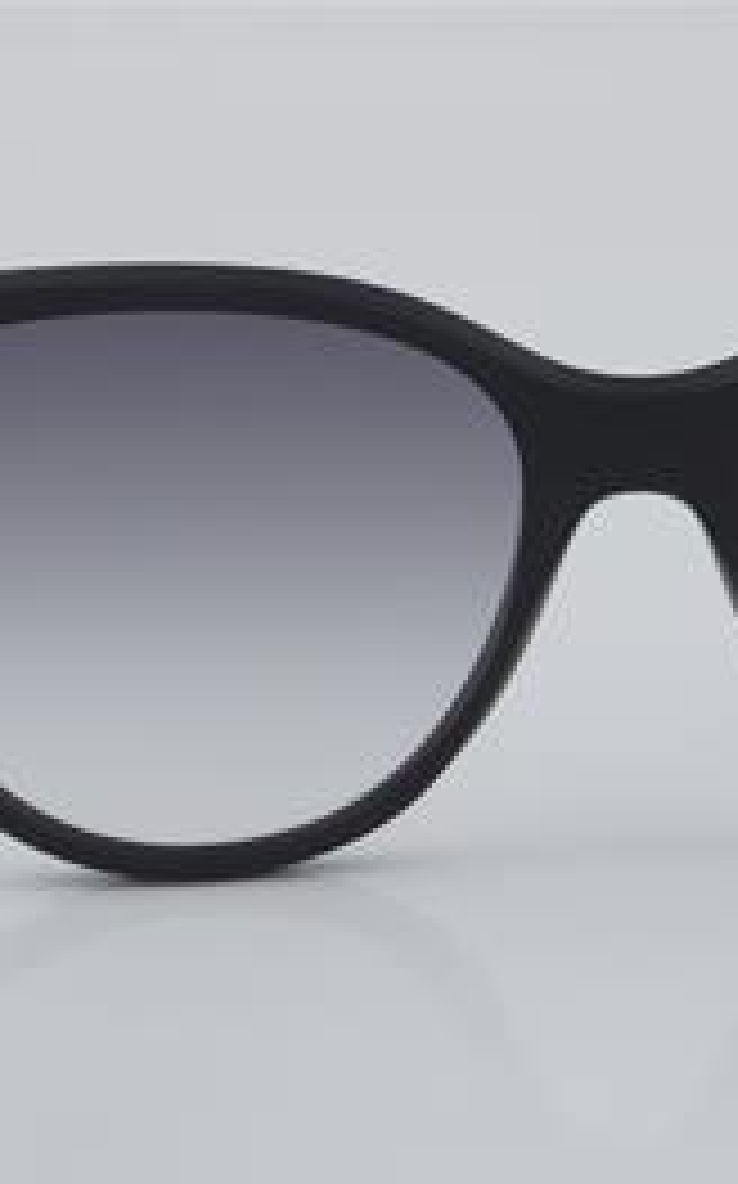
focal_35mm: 128
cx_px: 648
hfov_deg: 10.2
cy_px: 594
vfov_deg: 16.4
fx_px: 4119
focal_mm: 55
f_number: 32
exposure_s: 1/4
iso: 100
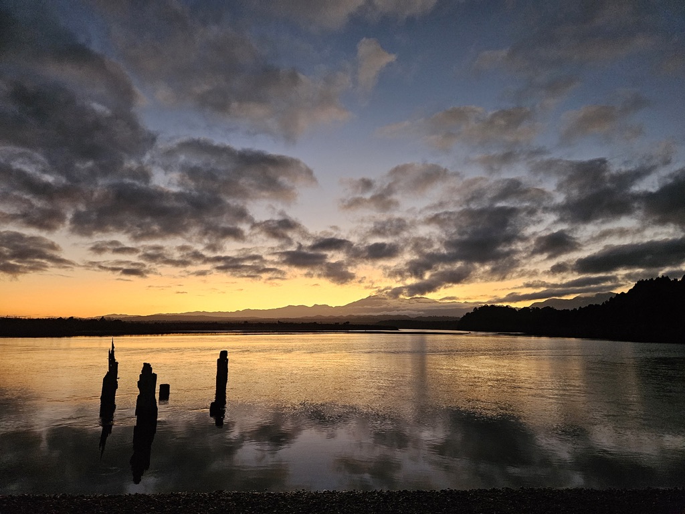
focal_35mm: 23
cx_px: 342
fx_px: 455
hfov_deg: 73.9
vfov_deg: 58.9
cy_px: 257
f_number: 1.8
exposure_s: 1/100
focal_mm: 5.4
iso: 500
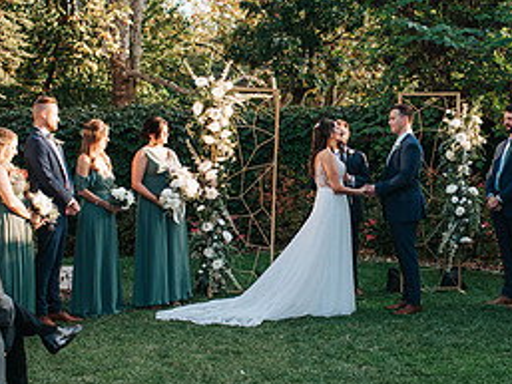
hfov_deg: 25.5
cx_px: 351
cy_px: 206
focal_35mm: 76
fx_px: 1125
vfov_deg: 19.4
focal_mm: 35
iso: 1000
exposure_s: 1/800
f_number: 3.2
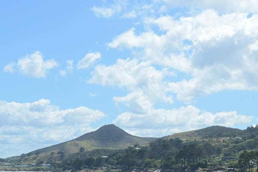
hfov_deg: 18.5
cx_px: 173
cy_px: 184
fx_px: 791
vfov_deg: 12.2
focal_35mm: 110
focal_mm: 27
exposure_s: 1/400
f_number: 9
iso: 200
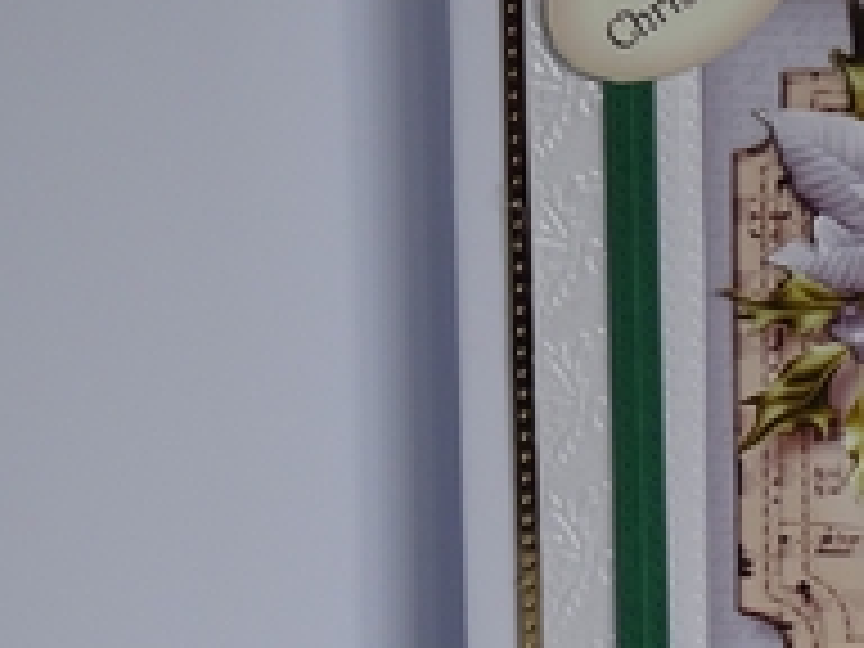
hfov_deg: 11.8
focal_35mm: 164
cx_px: 976
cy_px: 358
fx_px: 4093
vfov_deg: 9.1
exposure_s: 1/80
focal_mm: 12.01
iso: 125
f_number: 5
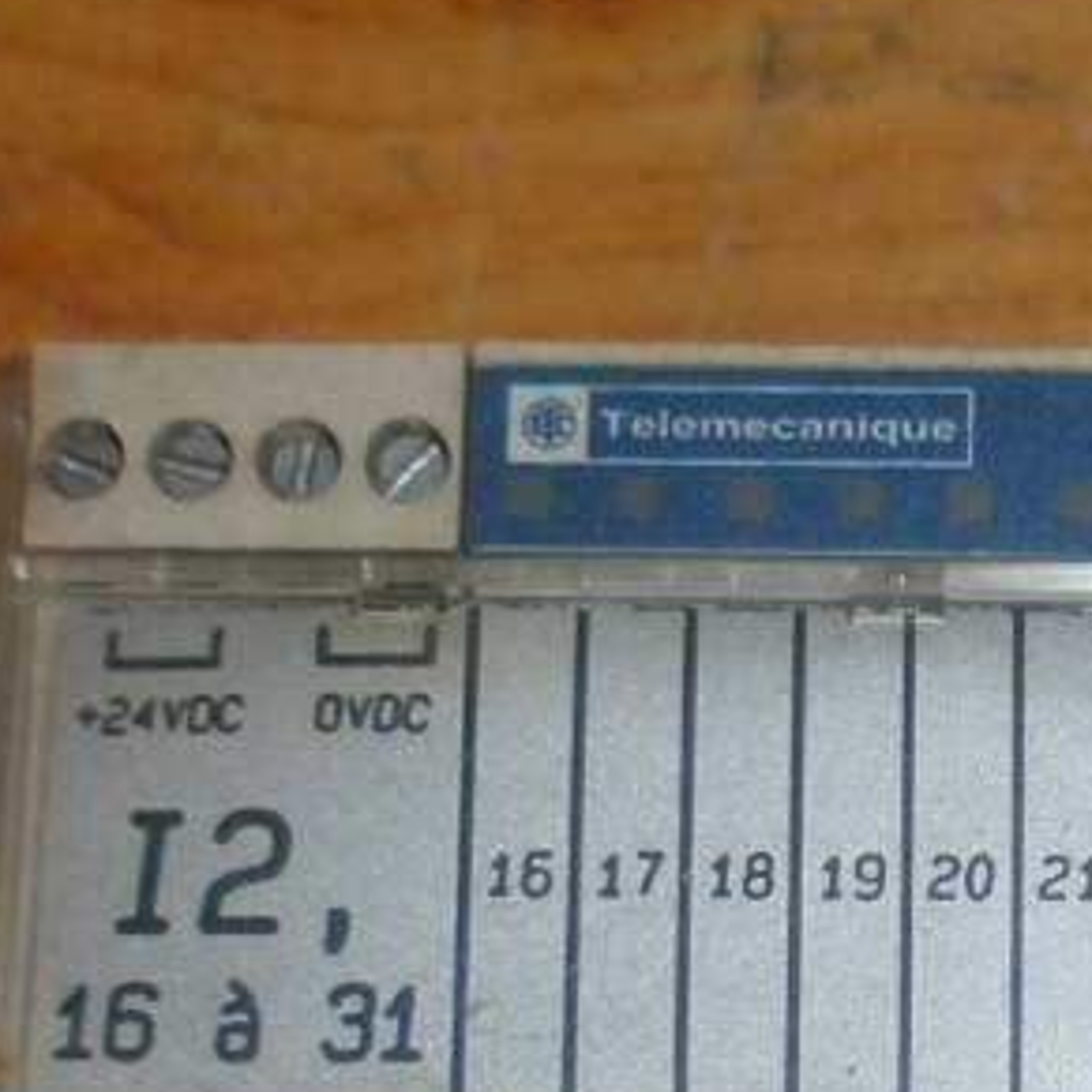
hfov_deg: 16.3
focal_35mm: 105
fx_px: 3747
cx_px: 998
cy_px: 964
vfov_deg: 16.4
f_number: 2.9
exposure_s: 1/30
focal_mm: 4.8
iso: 125
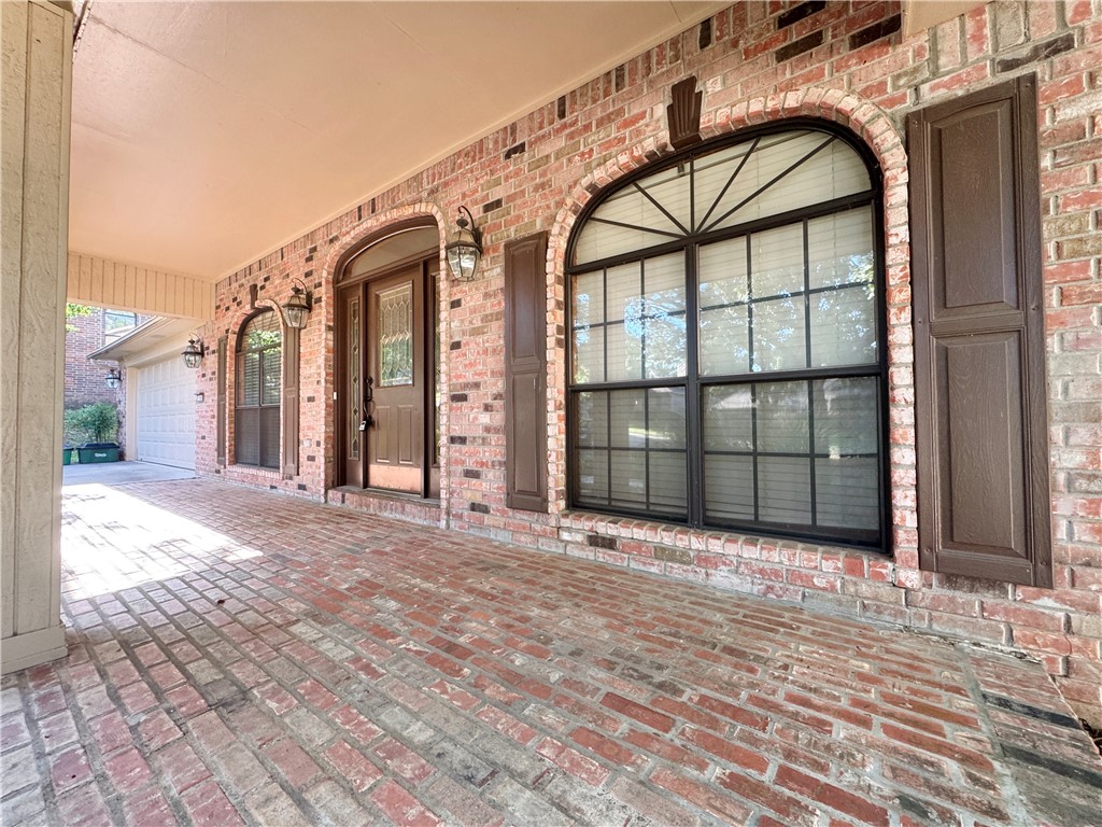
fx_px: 446
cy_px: 414
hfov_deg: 102.1
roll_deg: +0.3
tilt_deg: +0.6
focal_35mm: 14
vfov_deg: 85.7
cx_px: 551
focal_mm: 2.22
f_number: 2.2
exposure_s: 1/99
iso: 160
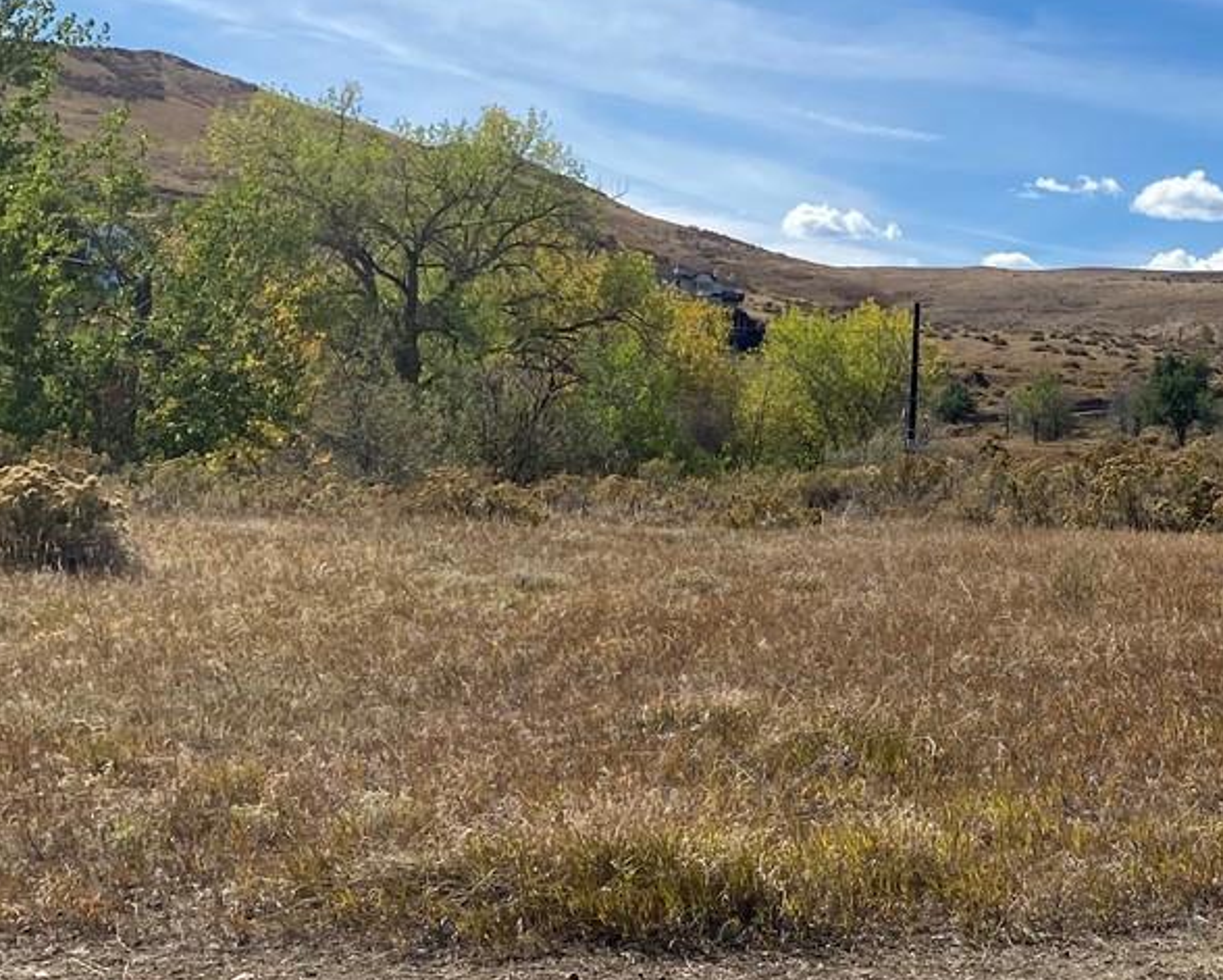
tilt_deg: +8.3
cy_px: 258
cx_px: 1196
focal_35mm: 69
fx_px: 2499
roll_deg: -1.9
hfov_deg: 26.2
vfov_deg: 22.0
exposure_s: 1/4115
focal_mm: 4.25
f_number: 1.8
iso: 32
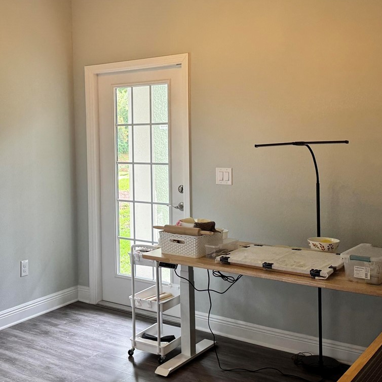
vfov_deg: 37.4
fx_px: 562
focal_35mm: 45
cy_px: 152
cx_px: 105
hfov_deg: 36.8
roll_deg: +1.2
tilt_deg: -2.8
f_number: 1.78
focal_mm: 6.76
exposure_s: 1/120
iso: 160
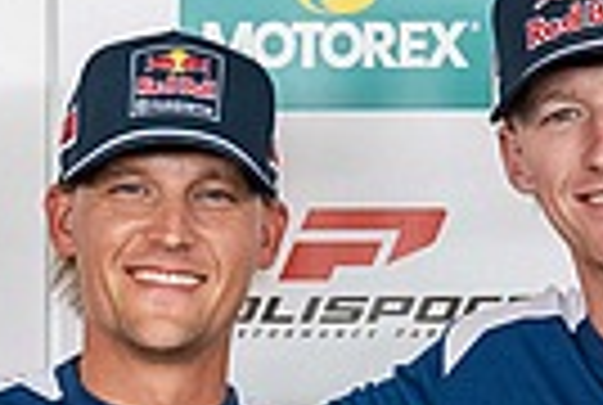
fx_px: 3408
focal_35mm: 203
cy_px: 790
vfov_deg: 6.6
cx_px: -40
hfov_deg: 10.0
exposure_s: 1/400
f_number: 4
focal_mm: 44
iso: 800
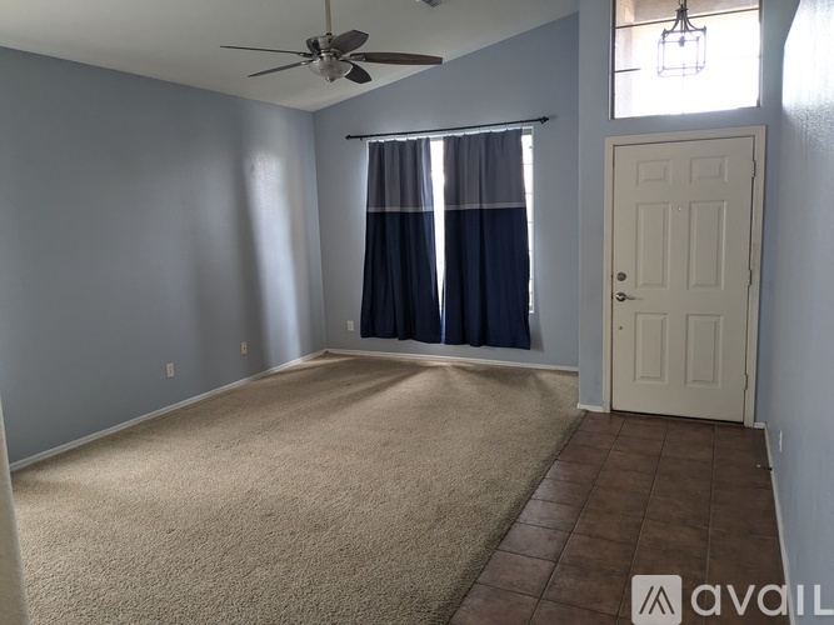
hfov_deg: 65.3
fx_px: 650
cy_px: 312
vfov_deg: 51.3
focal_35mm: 27
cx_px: 417
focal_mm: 4.38
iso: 235
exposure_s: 1/120
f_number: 1.73
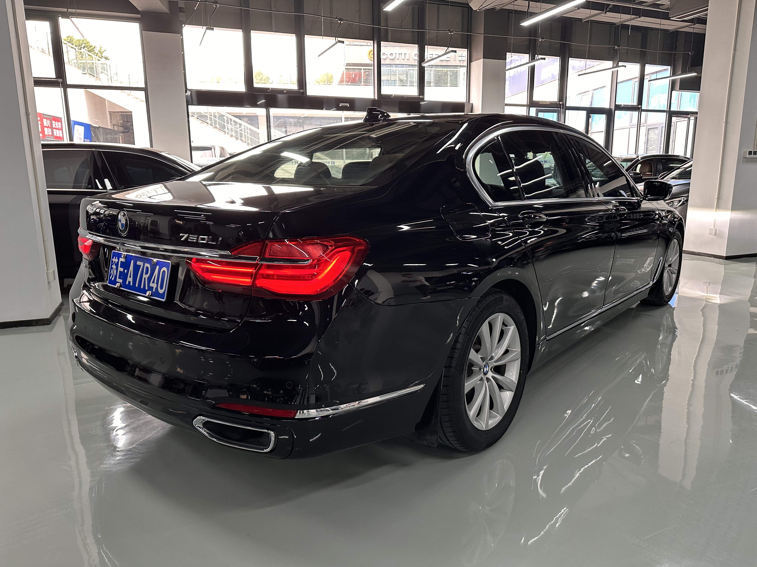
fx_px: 525
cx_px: 378
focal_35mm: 24
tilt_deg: -10.9
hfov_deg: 71.6
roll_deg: +1.3
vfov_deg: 56.8
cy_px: 284
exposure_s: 1/100
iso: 200
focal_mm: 6.86
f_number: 1.78
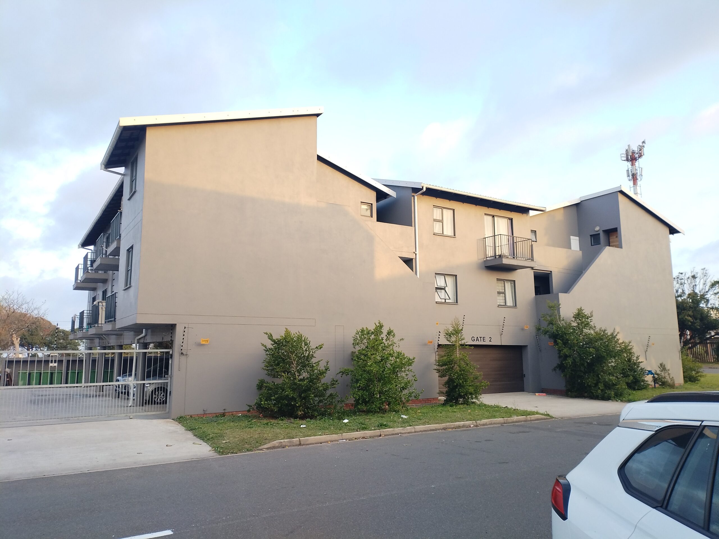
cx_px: 360
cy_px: 270
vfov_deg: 53.1
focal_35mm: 26
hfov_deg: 67.3
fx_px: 540
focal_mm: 4.25
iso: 100
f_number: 1.8
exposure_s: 1/102
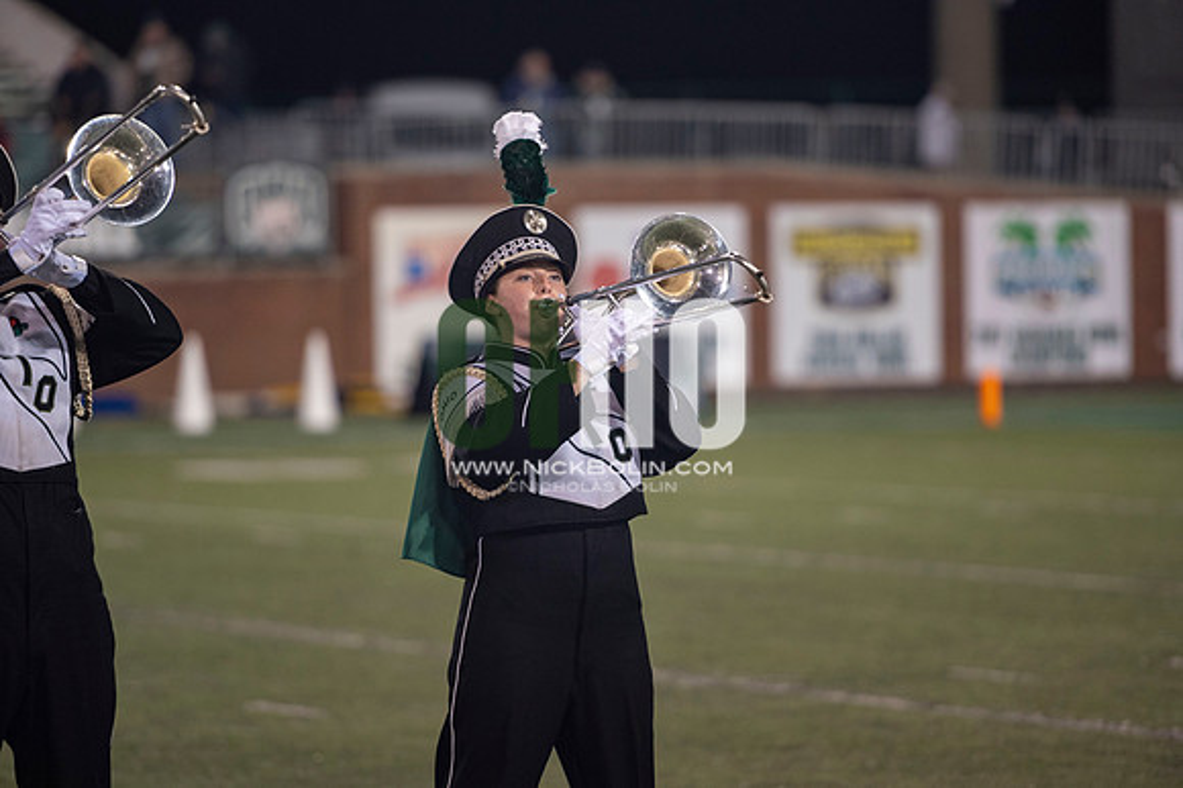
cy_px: 394
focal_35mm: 200
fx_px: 6568
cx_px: 592
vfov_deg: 6.9
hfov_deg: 10.3
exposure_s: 1/500
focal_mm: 200
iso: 1000
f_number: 2.8
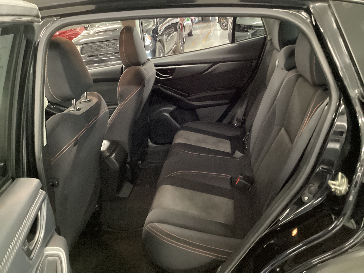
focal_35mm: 31
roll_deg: +6.6
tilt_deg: -23.8
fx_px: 326
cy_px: 136
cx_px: 182
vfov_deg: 45.4
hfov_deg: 58.4
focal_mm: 3.3
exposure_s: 1/15
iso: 640
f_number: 2.4
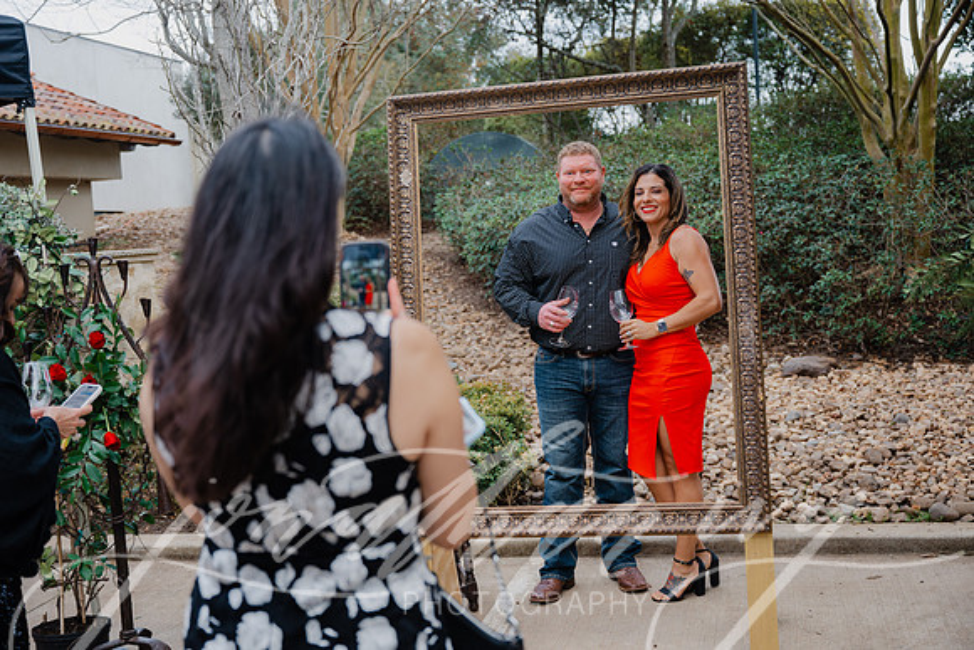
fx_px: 1164
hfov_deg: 45.4
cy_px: 325
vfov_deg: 31.2
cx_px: 487
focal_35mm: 43
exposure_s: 1/80
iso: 80
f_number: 3.2
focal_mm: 43
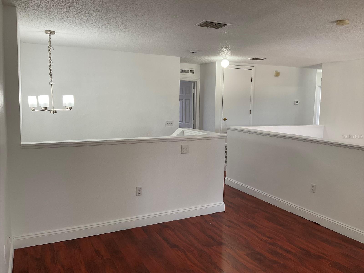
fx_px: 305
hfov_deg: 61.7
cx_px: 182
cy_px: 136
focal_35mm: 29
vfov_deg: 48.2
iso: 50
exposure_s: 1/120
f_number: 1.8
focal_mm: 3
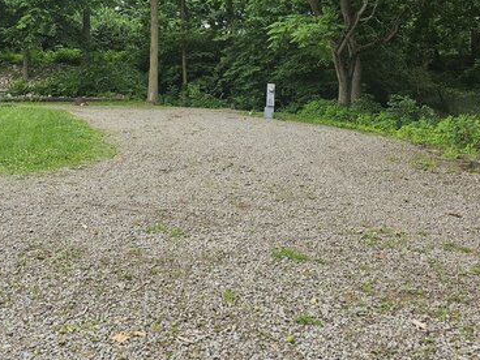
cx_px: 172
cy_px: 70
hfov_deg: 46.3
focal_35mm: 40
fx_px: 555
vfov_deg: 34.8
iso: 16
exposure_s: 1/180
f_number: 1.7
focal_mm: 6.3
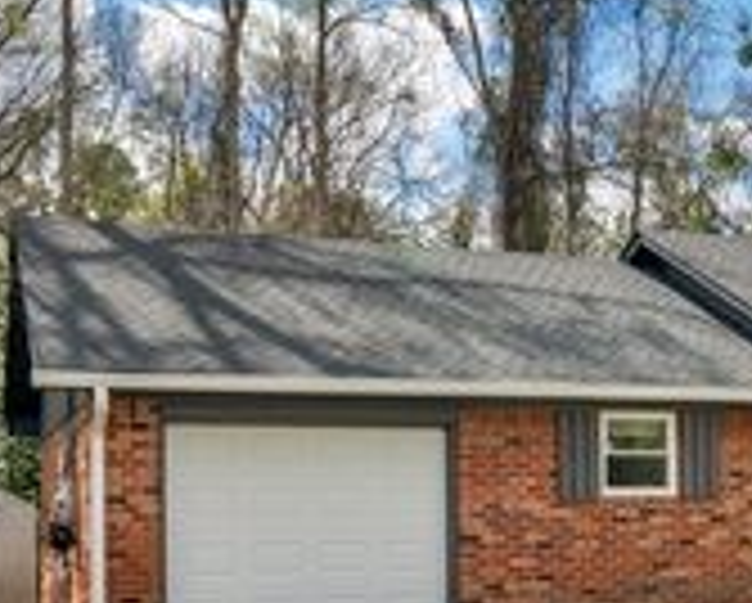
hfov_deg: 31.2
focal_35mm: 59
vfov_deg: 25.3
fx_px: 1315
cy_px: 497
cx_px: 590
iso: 250
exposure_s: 1/1250
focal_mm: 14
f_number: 7.1
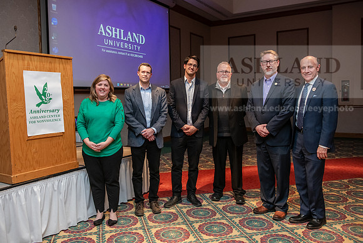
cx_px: 173
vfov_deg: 43.1
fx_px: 307
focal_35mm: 30
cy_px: 116
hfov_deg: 61.2
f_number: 3.5
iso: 2000
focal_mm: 29
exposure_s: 1/160
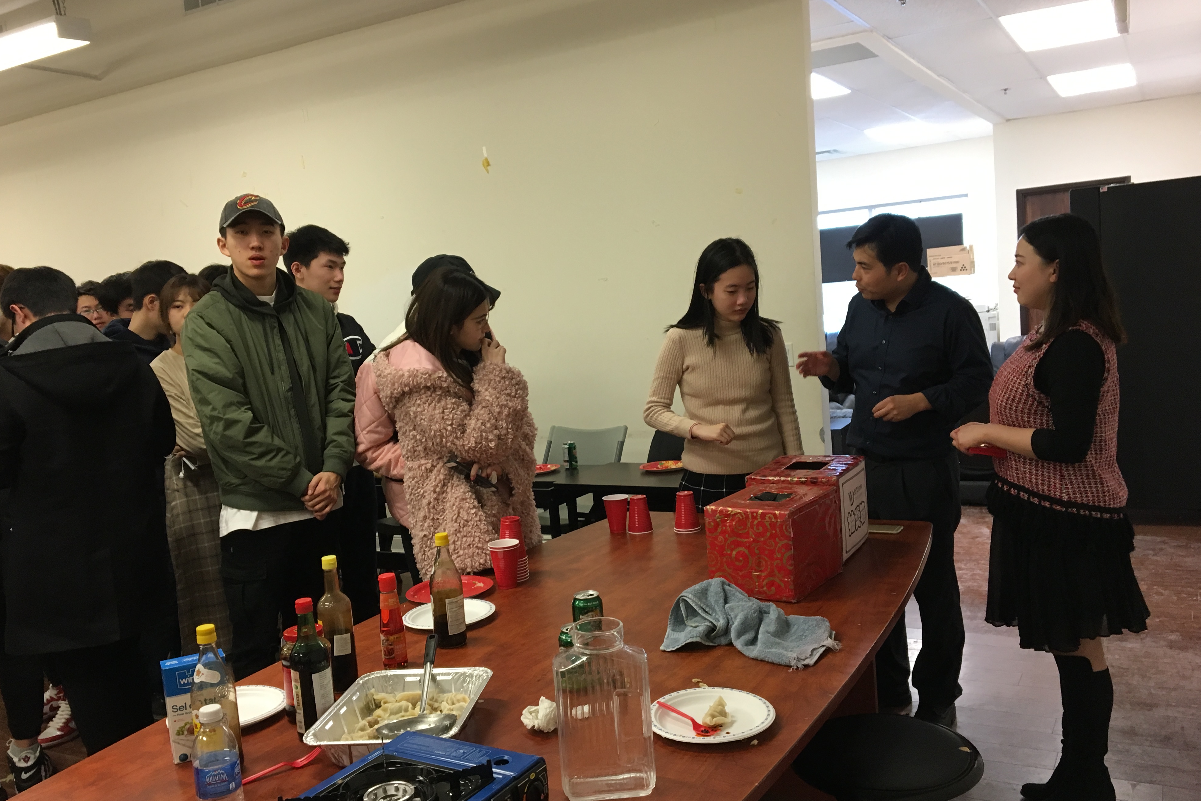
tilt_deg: -5.1
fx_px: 1034
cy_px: 418
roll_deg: +4.7
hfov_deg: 60.3
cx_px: 591
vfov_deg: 42.3
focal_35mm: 31
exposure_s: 1/30
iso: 80
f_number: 2.2
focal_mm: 4.15
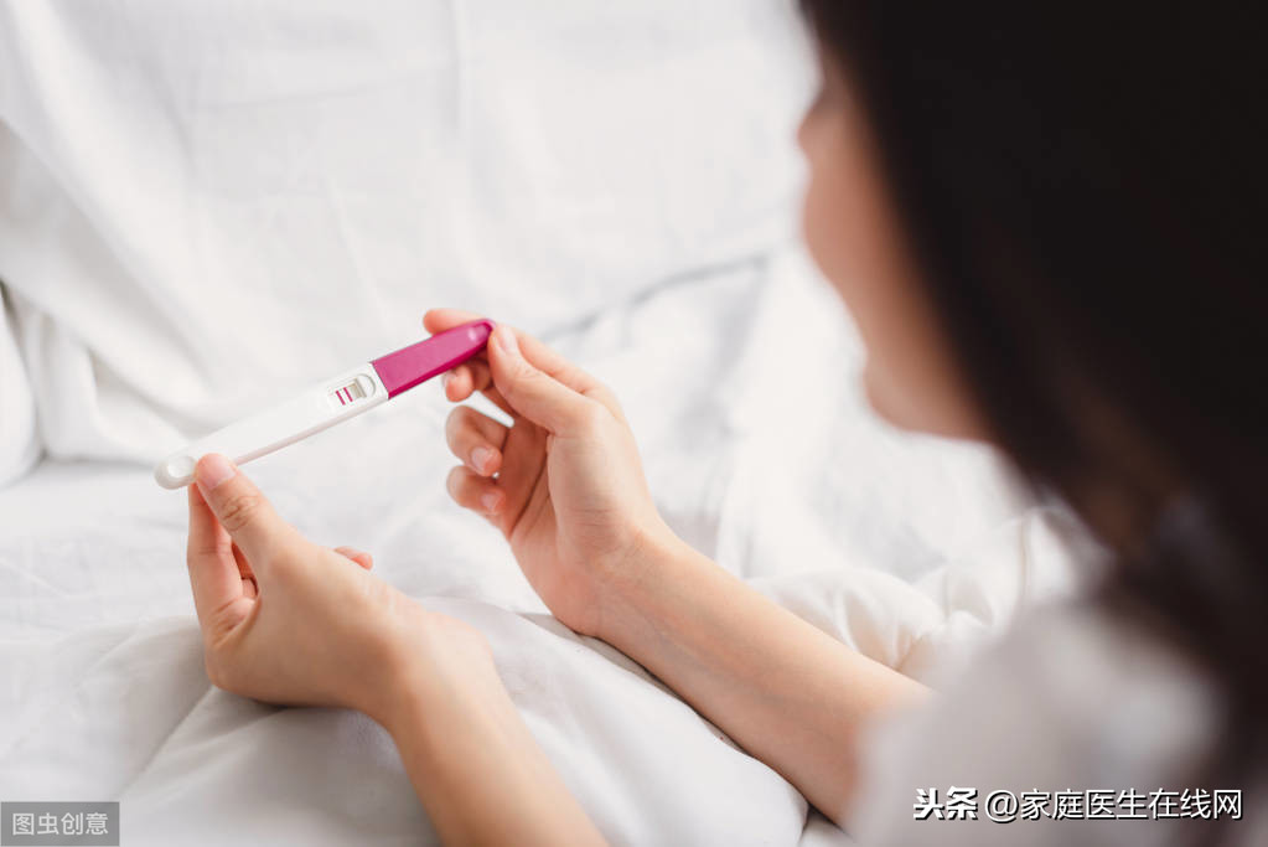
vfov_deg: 27.0
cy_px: 424
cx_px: 634
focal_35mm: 50
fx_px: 1762
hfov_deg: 39.6
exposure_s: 1/200
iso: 200
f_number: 2.2
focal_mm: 50
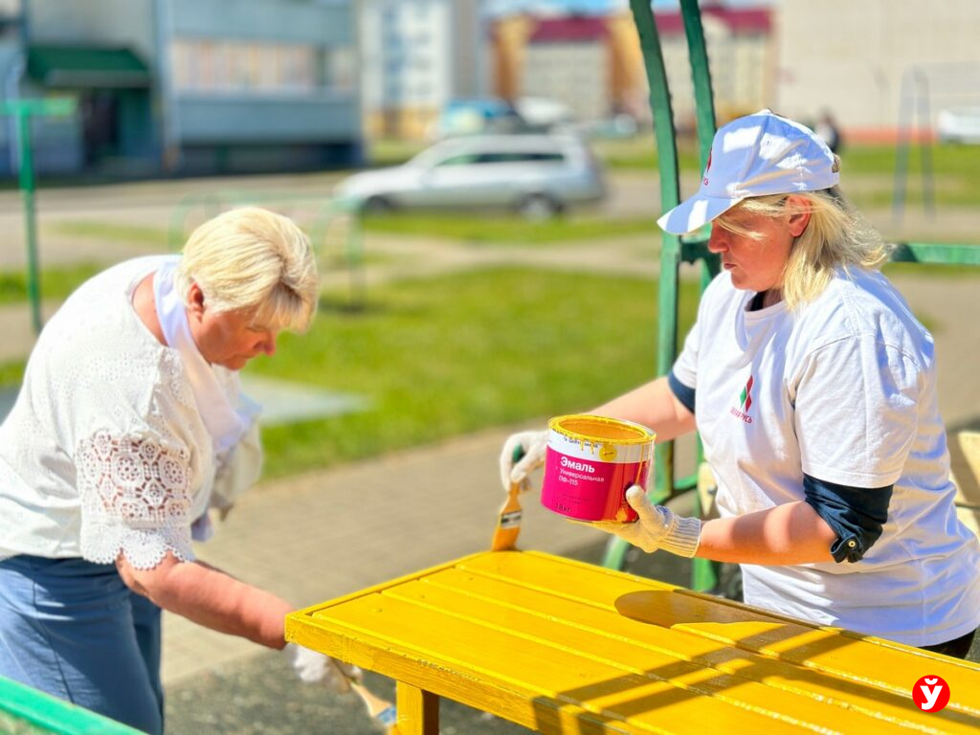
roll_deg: +1.0
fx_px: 1359
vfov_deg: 30.3
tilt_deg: -10.6
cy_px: 368
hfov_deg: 39.7
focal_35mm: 48
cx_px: 490
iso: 80
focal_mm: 6.86
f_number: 1.78
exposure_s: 1/3058
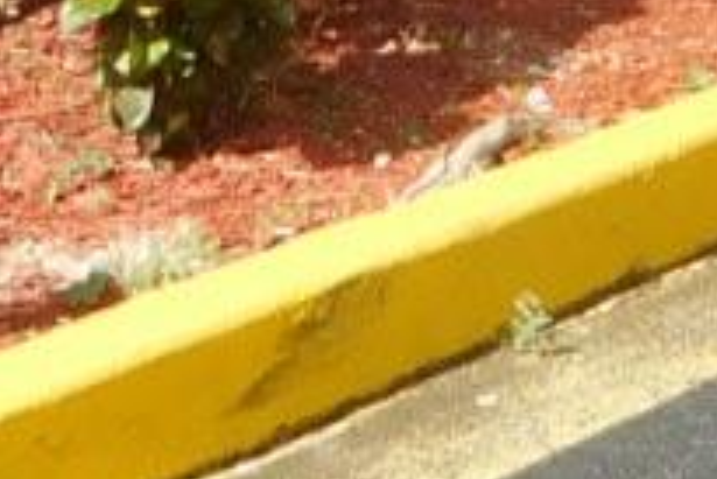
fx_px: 4046
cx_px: 1284
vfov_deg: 6.1
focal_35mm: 203
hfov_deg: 9.6
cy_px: -1154
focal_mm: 4.5
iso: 125
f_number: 3.4
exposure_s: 1/400
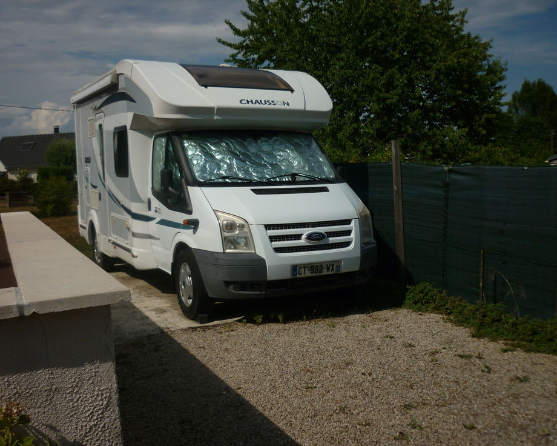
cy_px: 224
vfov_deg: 42.2
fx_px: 577
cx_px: 288
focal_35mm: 35
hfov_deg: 51.5
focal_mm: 5.5
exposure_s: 1/800
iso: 80
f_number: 8
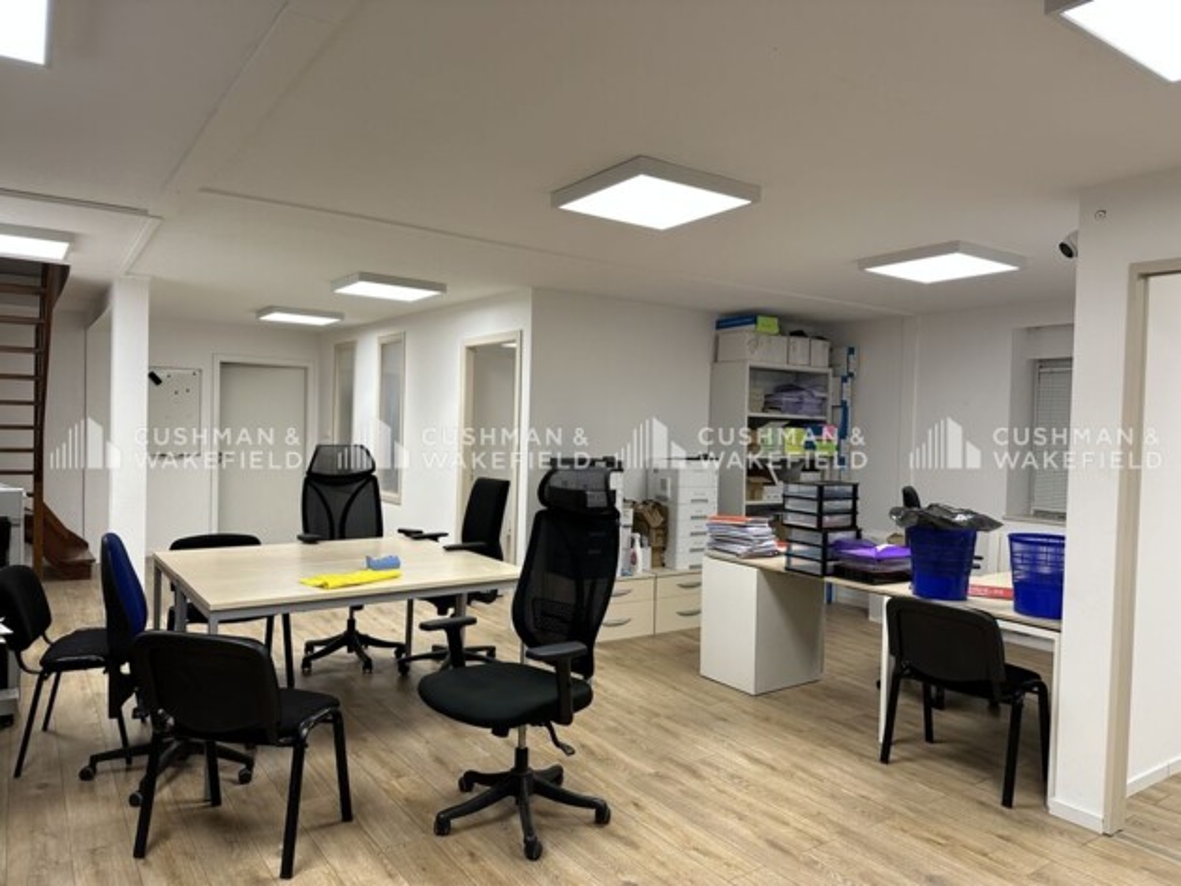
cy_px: 443
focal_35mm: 24
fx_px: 819
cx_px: 590
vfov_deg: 56.8
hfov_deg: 71.6
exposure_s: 1/100
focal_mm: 6.86
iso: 125
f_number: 1.78
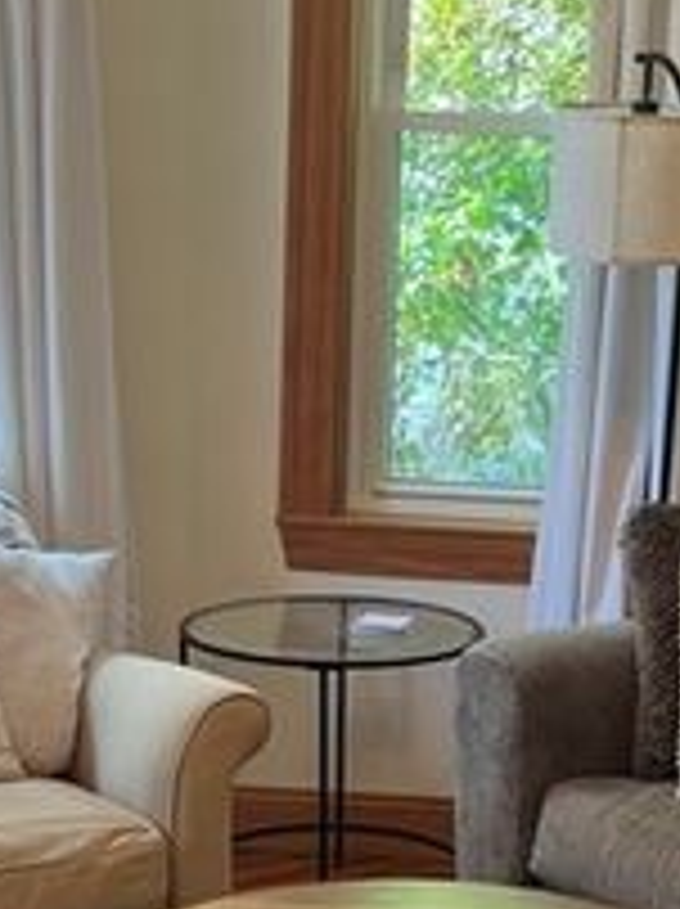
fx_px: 2257
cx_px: 446
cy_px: 767
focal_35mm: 86
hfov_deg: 17.1
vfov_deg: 22.4
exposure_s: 1/120
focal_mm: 5.1
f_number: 1.6
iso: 100
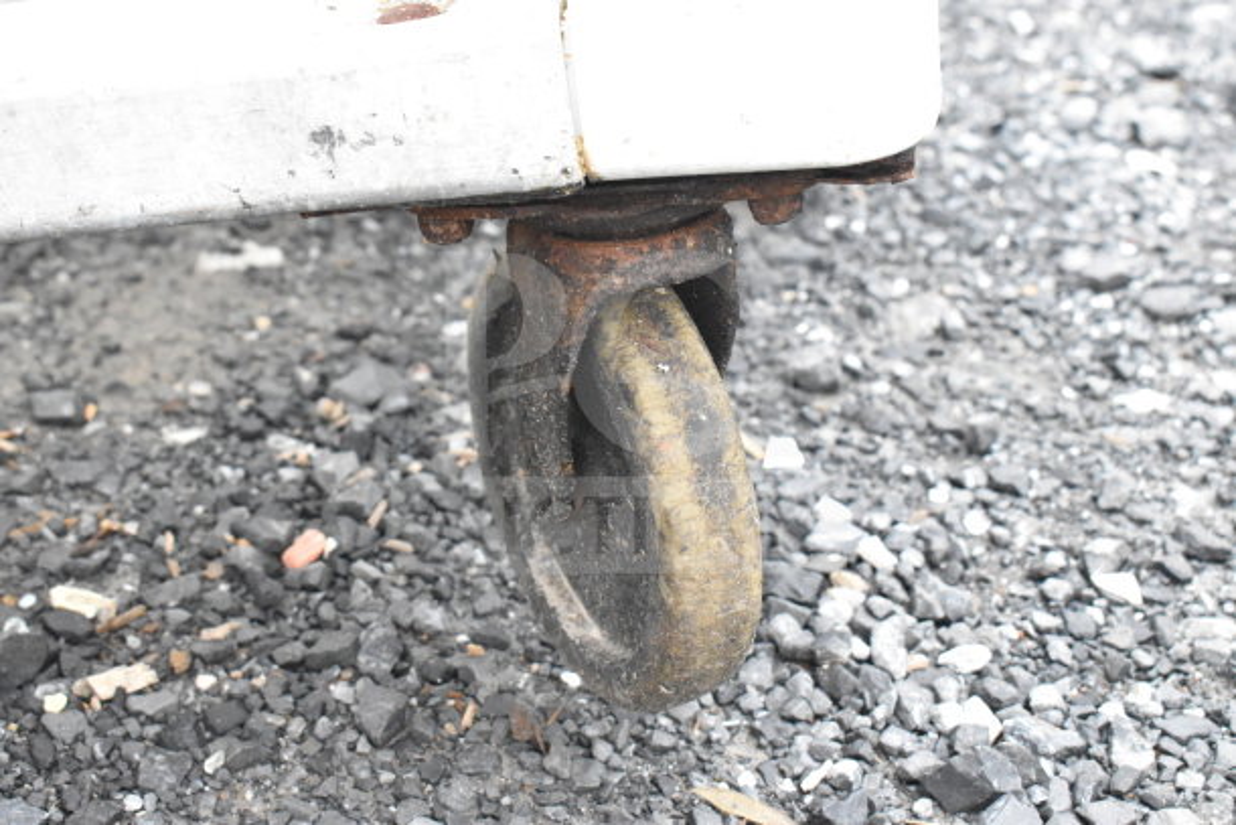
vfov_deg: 23.8
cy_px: 412
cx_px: 618
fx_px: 1957
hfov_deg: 35.0
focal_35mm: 57
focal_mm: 38
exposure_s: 1/400
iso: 6400
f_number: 10
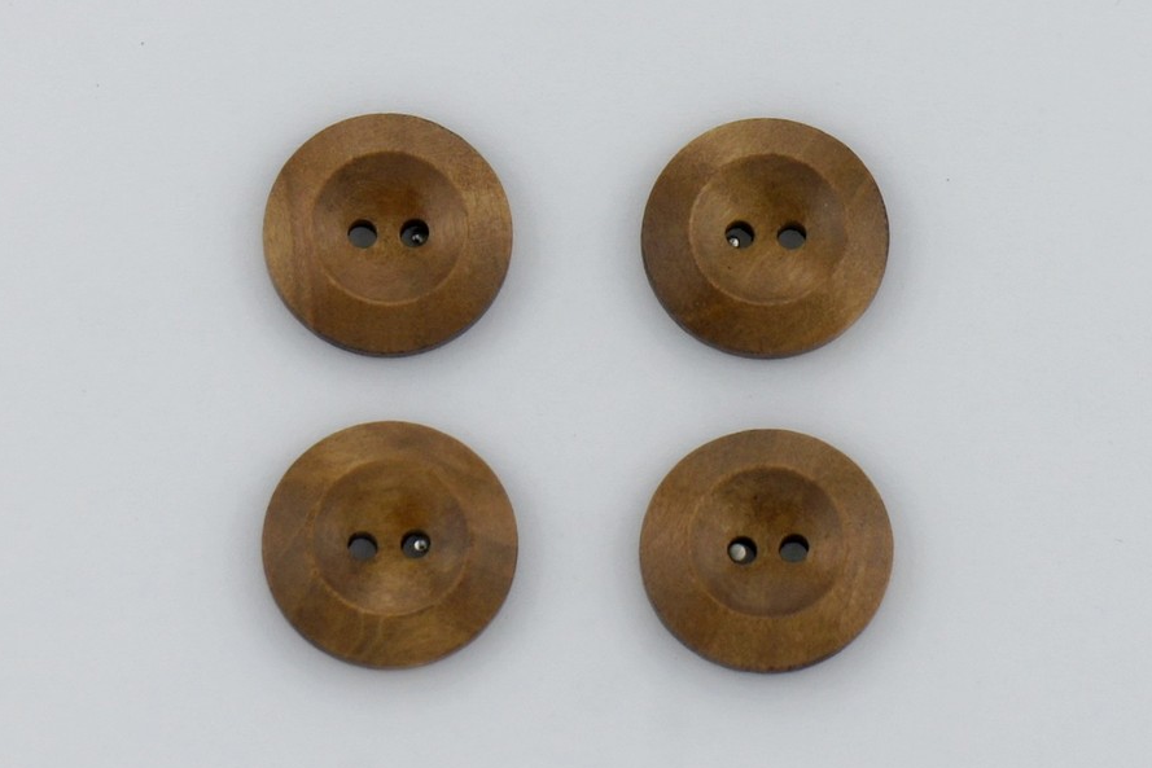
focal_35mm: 84
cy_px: 386
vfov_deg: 16.4
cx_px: 577
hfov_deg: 24.3
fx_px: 2672
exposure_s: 1/400
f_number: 9
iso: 200
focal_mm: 55
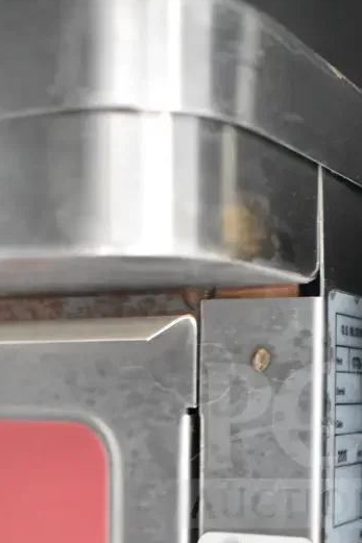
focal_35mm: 66
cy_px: 446
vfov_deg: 29.8
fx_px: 994
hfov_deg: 20.4
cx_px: 297
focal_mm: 25
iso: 6400
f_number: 4
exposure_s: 1/60
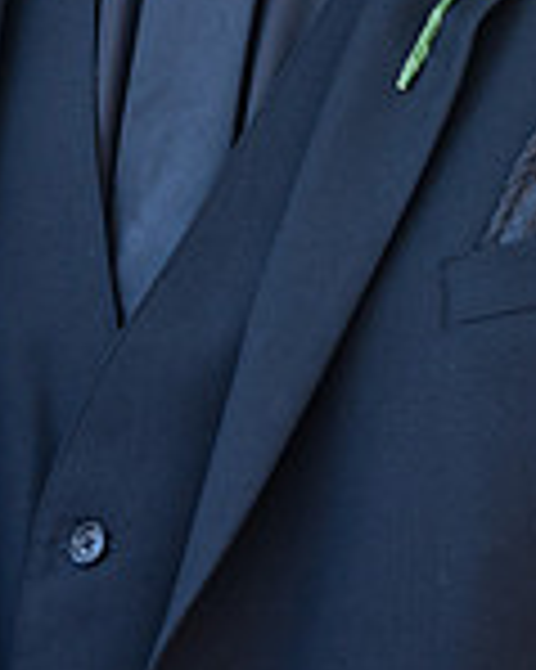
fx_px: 10282
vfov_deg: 3.7
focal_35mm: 518
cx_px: 122
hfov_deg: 3.0
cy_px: -315
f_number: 3.5
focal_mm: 122
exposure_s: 1/250
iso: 160
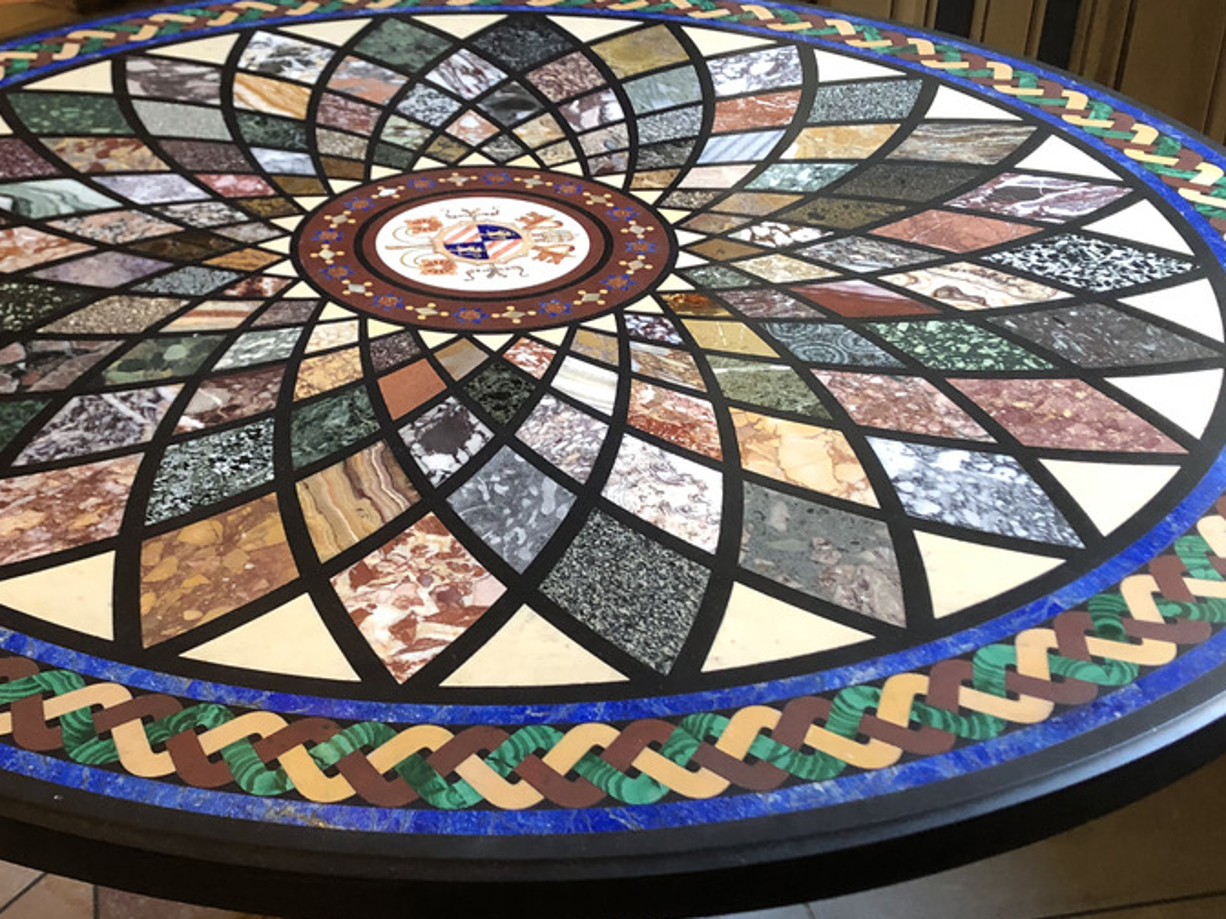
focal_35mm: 50
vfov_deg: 29.1
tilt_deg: -31.4
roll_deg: +0.3
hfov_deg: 37.9
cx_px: 458
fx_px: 1771
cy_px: 419
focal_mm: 4
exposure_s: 1/11
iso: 100
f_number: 1.8
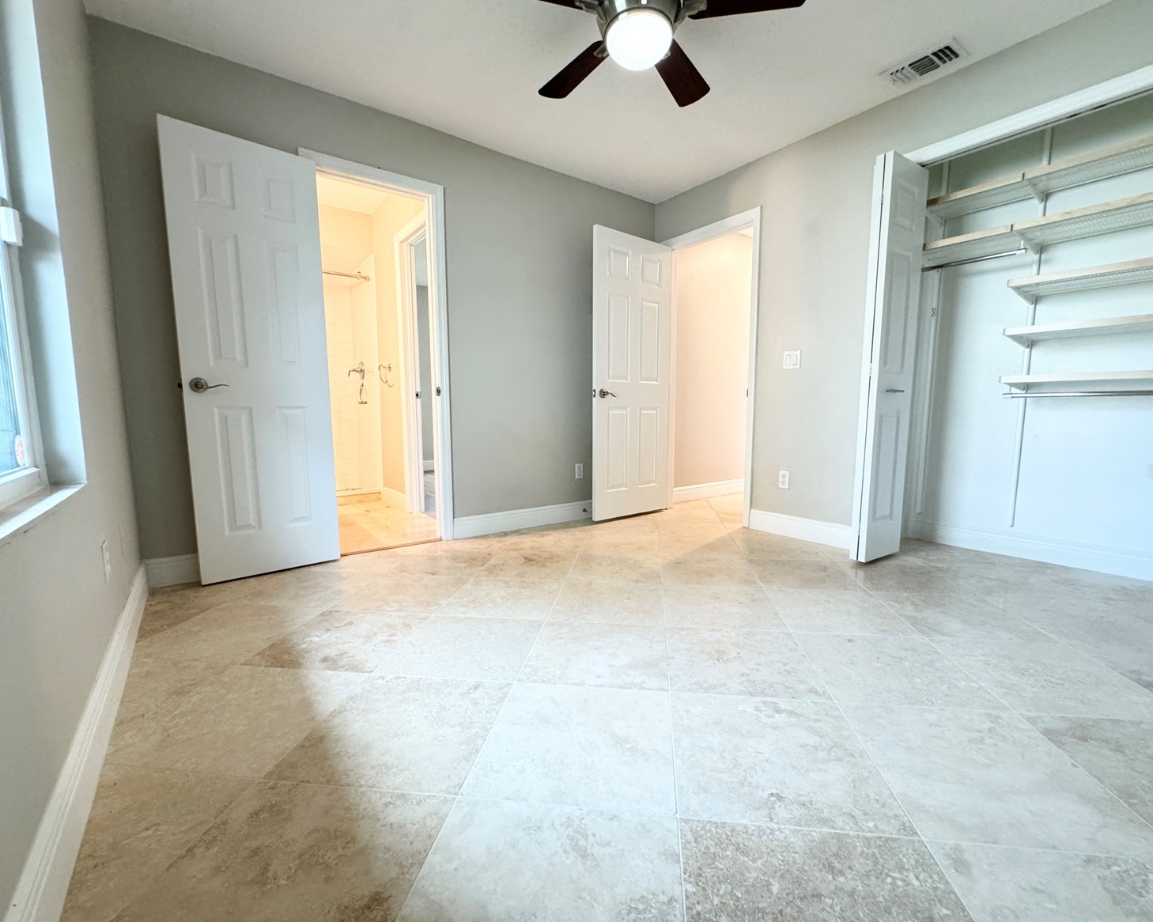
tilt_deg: -6.4
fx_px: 512
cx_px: 591
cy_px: 470
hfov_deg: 96.8
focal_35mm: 15
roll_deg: +0.1
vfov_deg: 84.0
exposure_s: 1/60
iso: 320
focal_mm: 2.22
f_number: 2.2
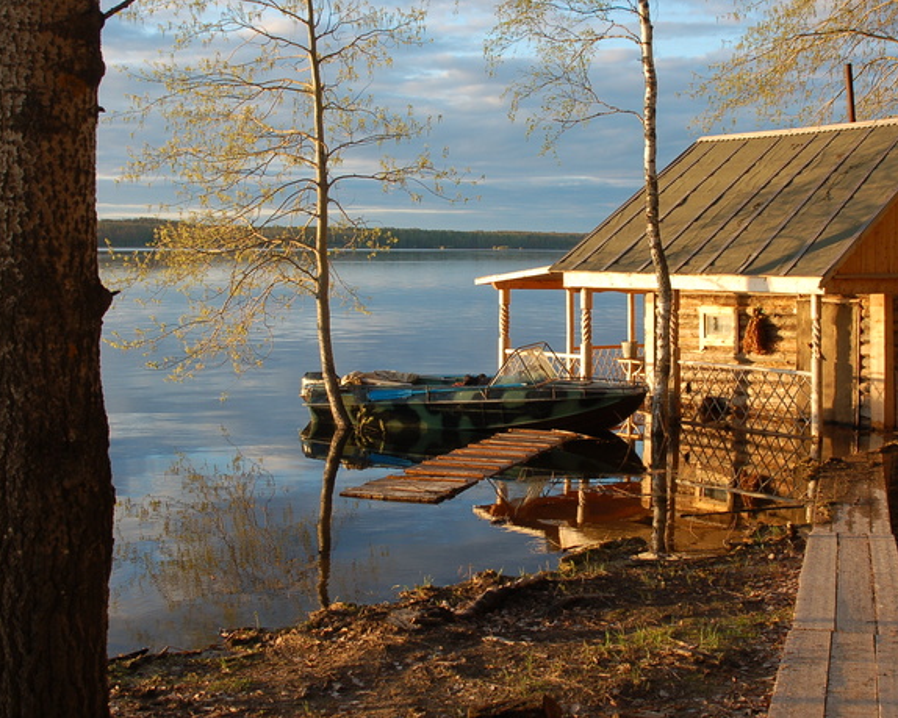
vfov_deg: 31.4
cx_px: 521
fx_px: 1275
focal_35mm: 48
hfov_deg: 38.7
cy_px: 358
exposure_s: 1/125
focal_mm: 28
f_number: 5.6
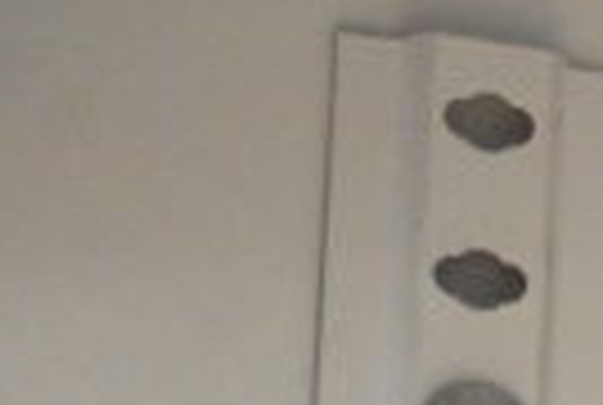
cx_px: 1256
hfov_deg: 8.0
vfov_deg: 5.5
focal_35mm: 245
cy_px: 839
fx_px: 4113
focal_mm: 36
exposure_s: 1/60
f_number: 4.8
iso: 8000
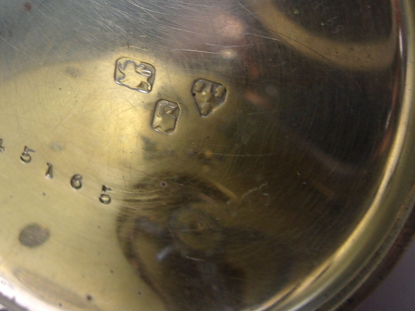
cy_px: 87
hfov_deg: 39.5
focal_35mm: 48
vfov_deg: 29.9
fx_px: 576
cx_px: 169
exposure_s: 1/70
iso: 80
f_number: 3.9
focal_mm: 5.1
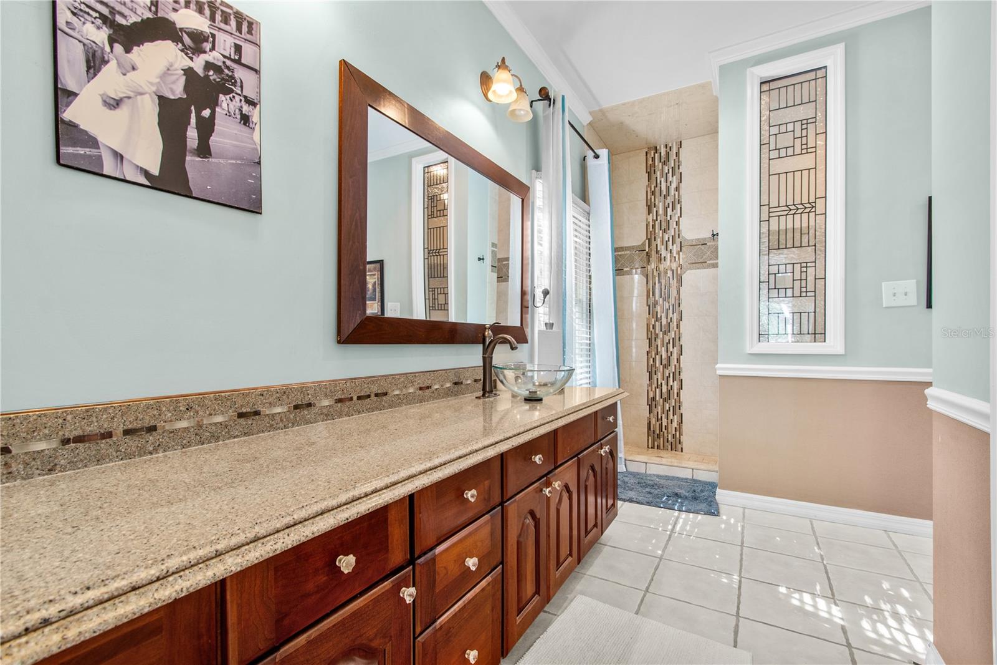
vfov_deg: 77.3
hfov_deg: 100.4
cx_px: 498
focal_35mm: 15
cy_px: 332
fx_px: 415
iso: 100
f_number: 7.1
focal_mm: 10
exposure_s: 1.3
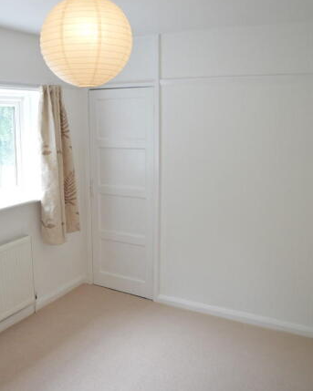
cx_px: 94
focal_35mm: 43
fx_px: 498
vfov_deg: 42.9
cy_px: 194
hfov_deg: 34.4
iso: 360
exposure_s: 1/30
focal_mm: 20
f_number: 3.8
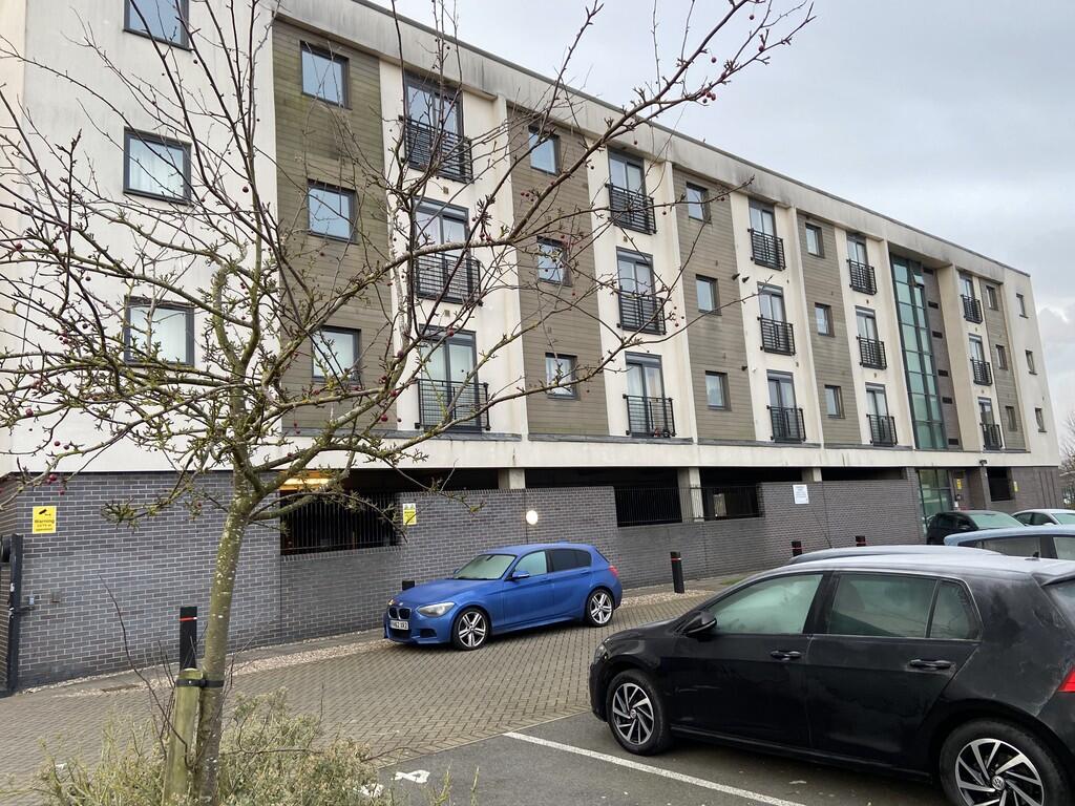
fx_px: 807
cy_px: 403
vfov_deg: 53.1
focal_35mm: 26
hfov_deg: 67.3
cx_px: 538
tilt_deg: +10.4
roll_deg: +4.6
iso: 80
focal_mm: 4.25
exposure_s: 1/121
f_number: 1.8
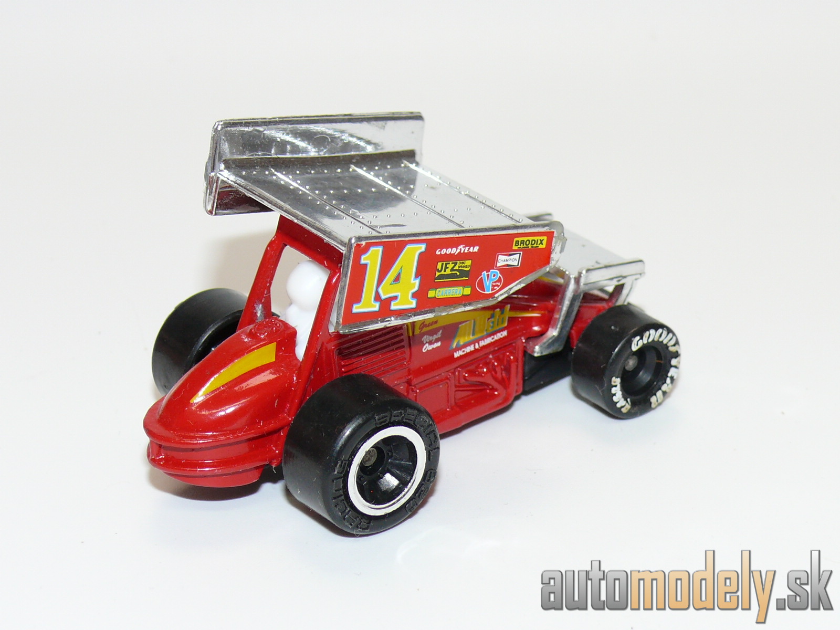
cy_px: 315
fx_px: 2354
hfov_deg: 20.2
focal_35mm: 97
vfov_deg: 15.2
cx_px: 420
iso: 100
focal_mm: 13
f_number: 4
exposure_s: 1/40
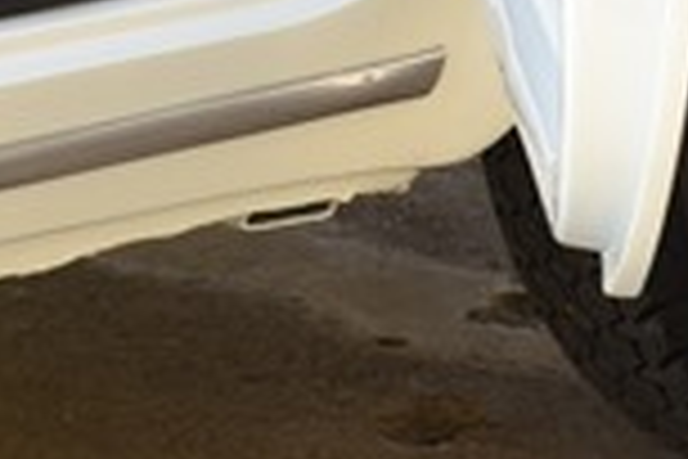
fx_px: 11408
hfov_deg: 3.5
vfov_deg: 2.3
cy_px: -857
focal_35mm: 597
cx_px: 25
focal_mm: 100
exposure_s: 1/80
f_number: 8
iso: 320
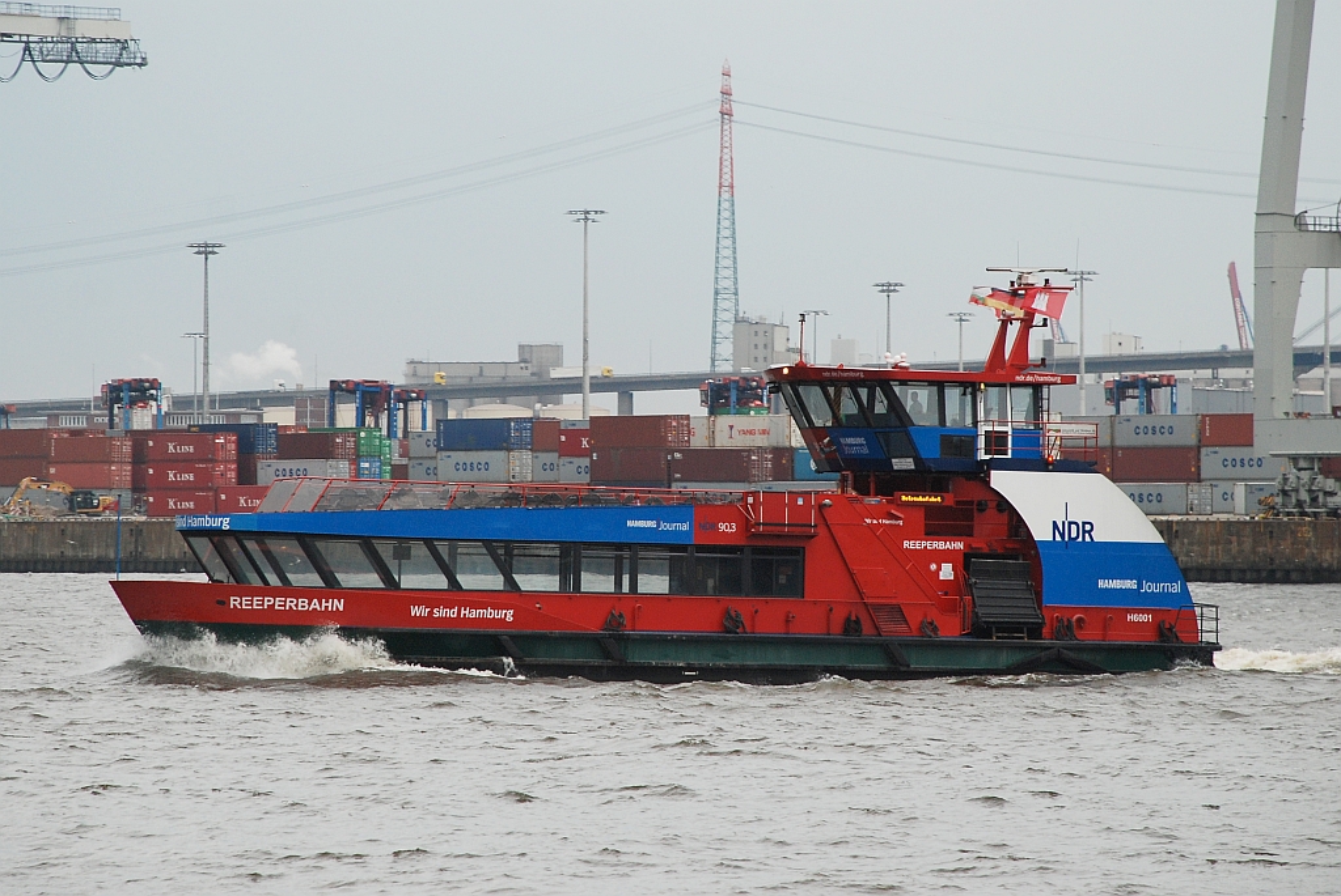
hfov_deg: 10.1
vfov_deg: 6.8
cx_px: 670
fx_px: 7550
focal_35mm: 202
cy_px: 448
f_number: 5.6
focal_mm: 135
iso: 400
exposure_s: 1/100
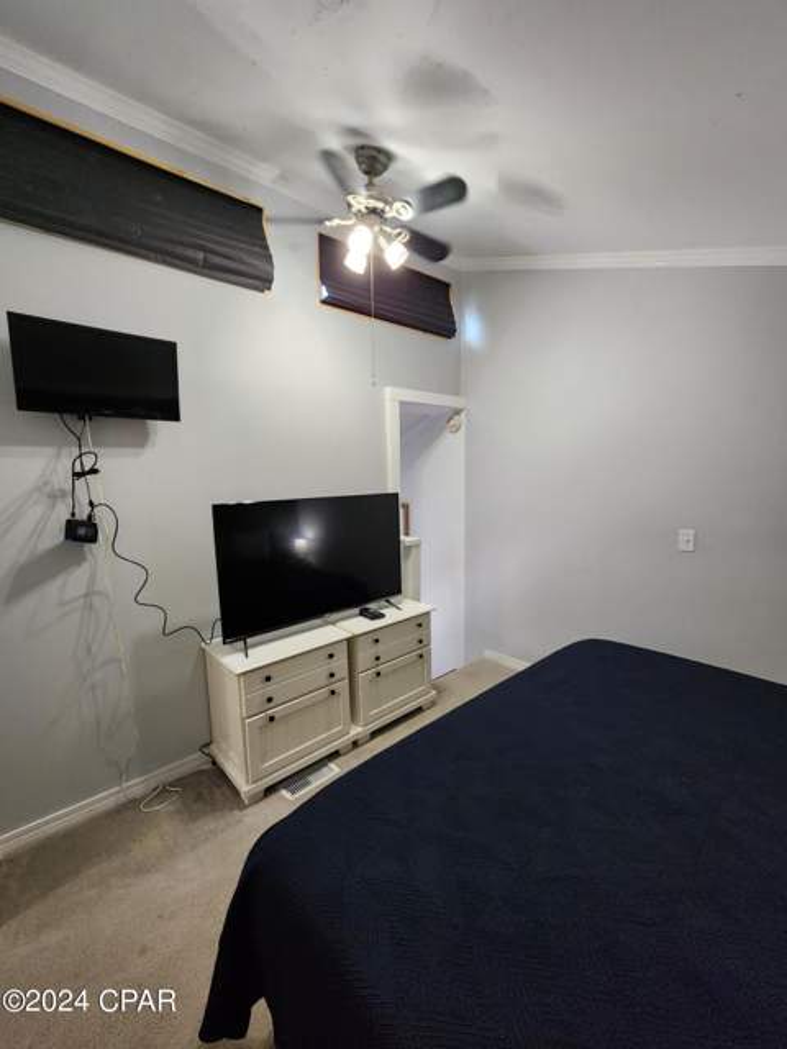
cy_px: 524
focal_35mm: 13
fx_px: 394
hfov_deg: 89.9
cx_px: 394
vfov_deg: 106.2
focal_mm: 2.2
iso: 320
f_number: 2.2
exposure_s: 1/60
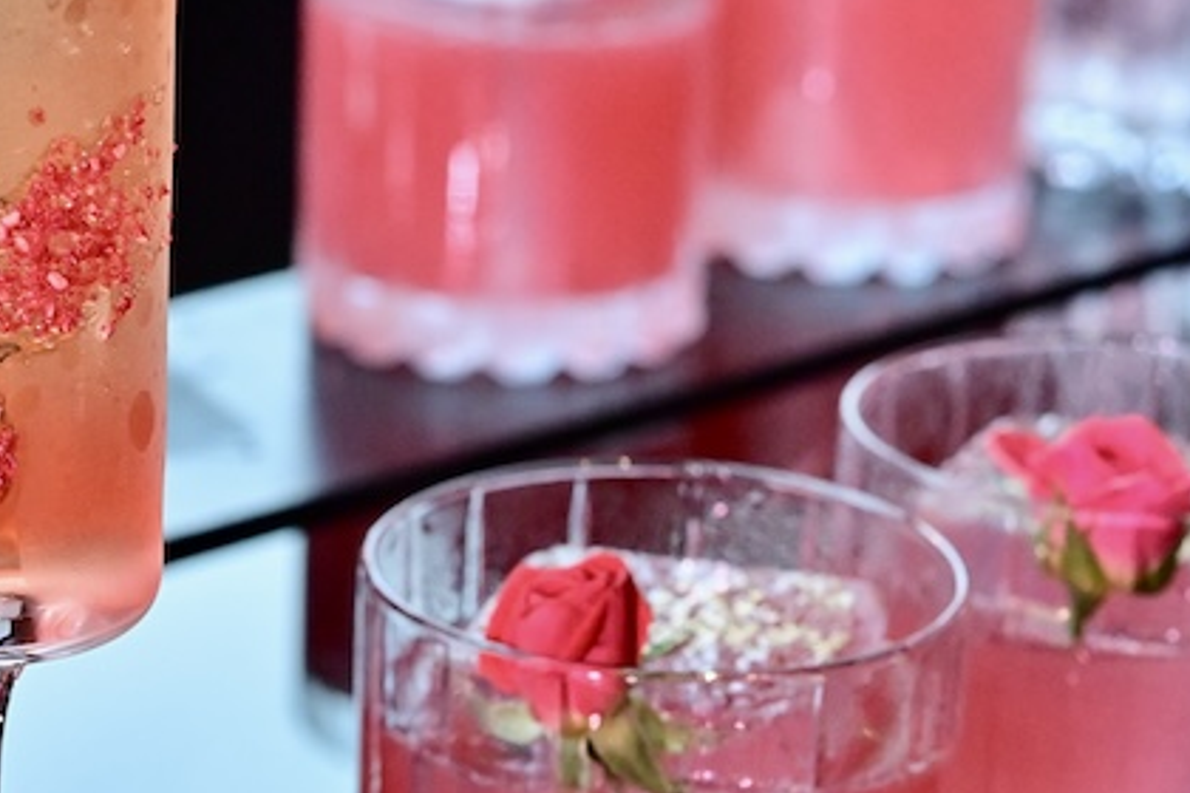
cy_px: 574
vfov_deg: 9.6
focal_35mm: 143
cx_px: 309
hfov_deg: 14.3
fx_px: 4727
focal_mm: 60
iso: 6400
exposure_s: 1/320
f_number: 7.1
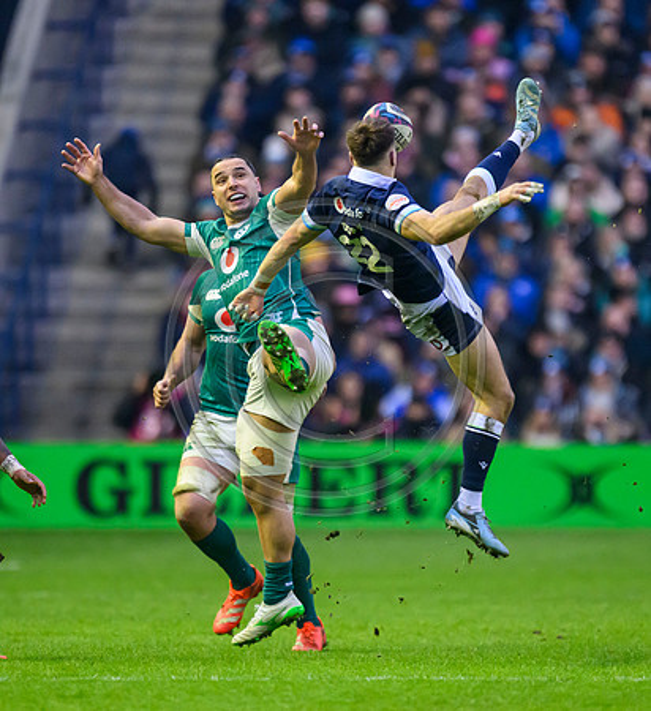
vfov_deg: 2.1
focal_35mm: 863
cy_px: 392
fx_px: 19223
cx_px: 339
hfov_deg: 1.9
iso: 6400
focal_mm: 560
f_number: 4
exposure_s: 1/1250
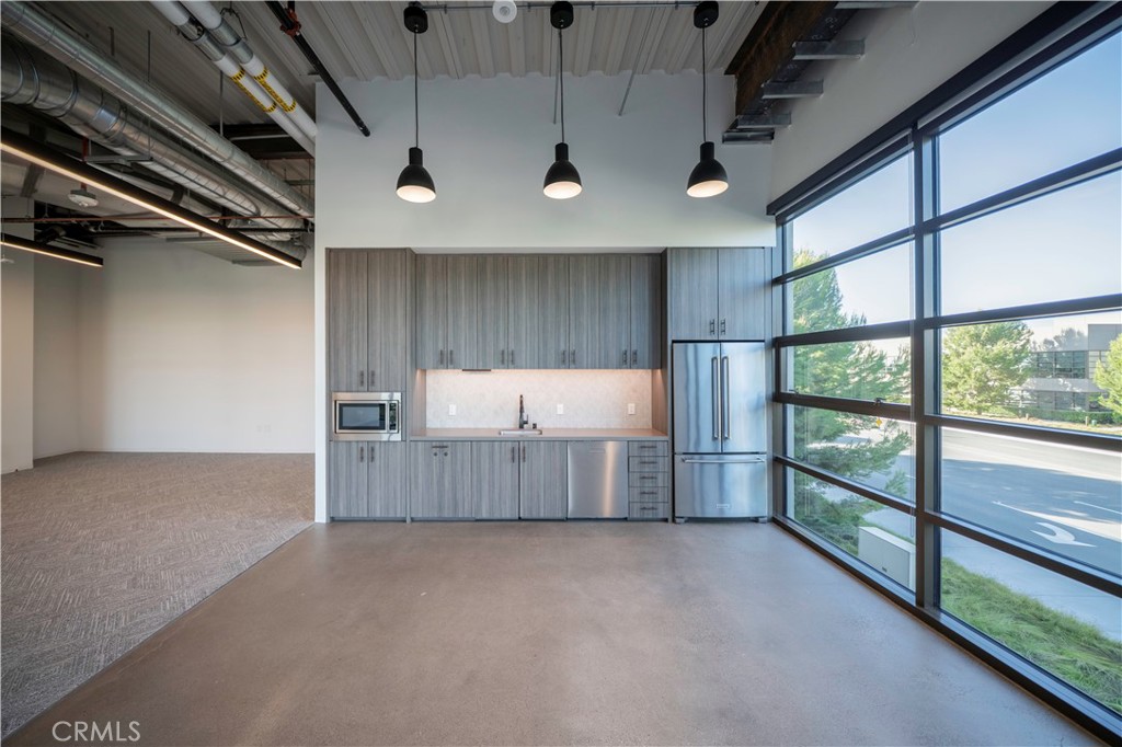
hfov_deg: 112.6
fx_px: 374
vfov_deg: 90.0
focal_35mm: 12
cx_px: 561
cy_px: 374
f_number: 4
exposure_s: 1/250
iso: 100
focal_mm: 12
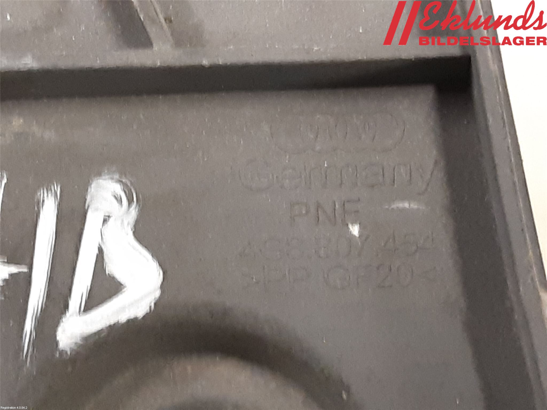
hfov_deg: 67.3
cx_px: 274
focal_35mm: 26
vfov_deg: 53.1
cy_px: 205
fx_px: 411
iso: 250
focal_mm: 3.93
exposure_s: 1/25
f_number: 1.7
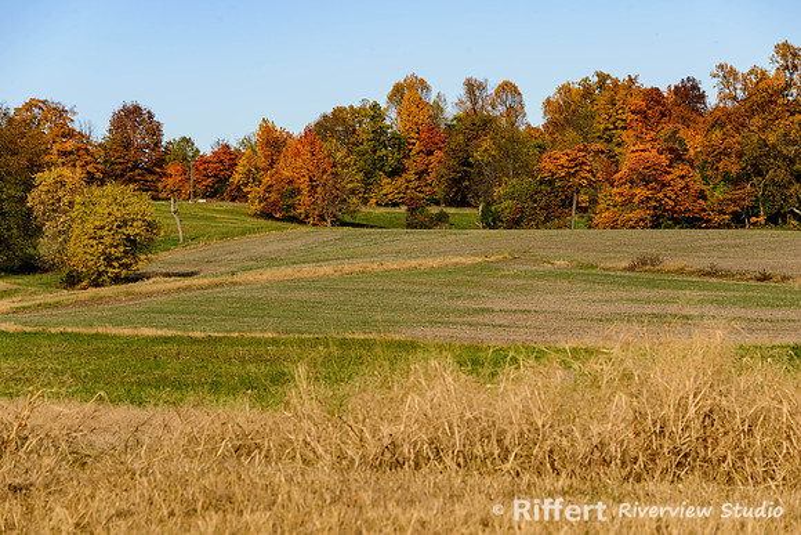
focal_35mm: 135
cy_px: 268
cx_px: 400
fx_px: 3004
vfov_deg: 10.2
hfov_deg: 15.2
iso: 100
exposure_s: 1/200
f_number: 8
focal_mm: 135
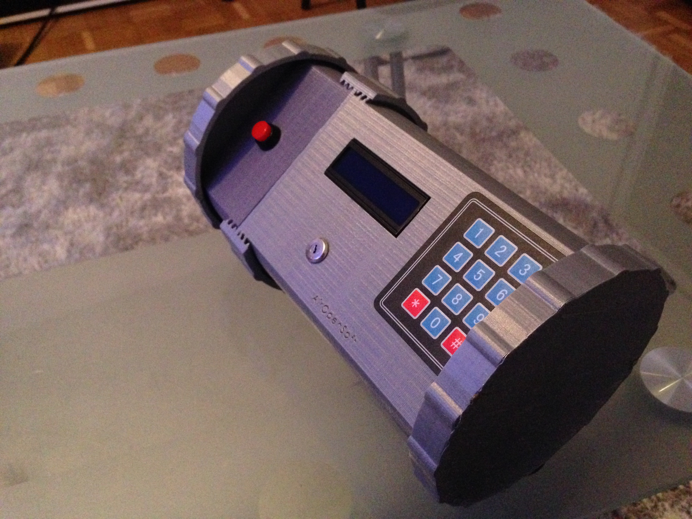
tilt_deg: -43.5
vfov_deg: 42.9
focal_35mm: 33
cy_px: 260
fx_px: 660
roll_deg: +2.5
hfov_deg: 55.4
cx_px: 346
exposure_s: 1/17
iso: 800
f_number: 2.4
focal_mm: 4.12
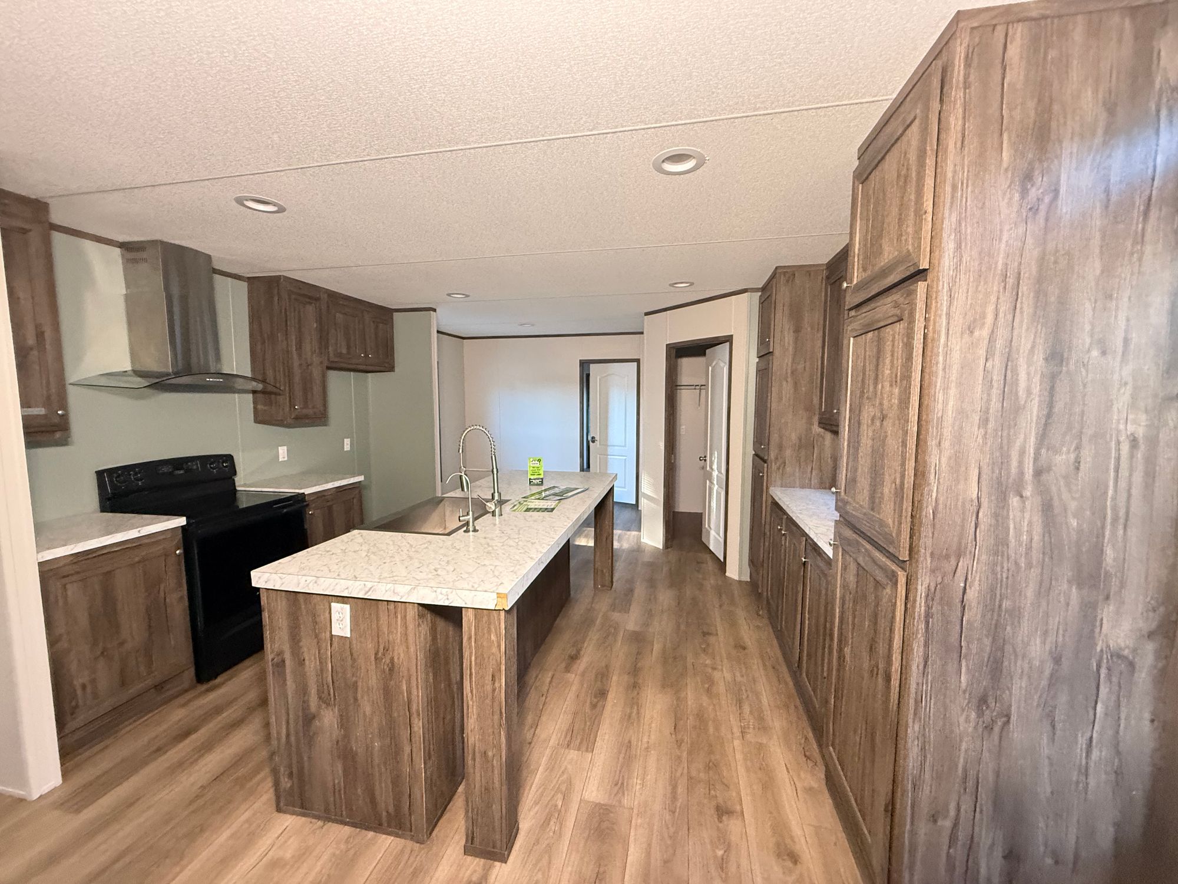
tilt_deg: -5.2
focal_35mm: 14
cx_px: 589
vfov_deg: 85.7
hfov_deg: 102.1
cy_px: 442
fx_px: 476
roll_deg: -0.1
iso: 500
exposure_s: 1/60
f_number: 2.2
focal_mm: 2.22
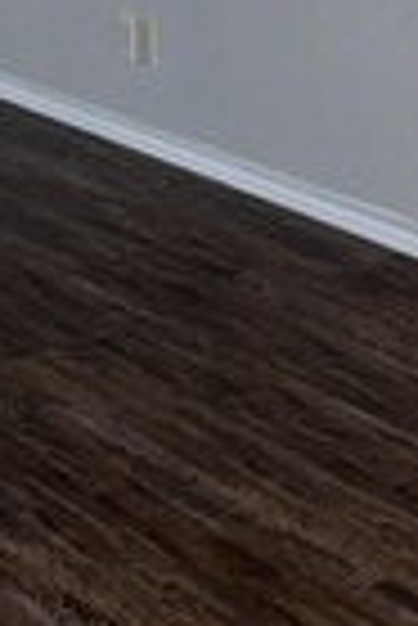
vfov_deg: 15.6
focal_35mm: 115
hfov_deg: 11.1
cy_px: -450
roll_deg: +1.0
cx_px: 773
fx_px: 1998
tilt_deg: -1.9
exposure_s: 1/319
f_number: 1.78
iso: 50
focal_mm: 6.76
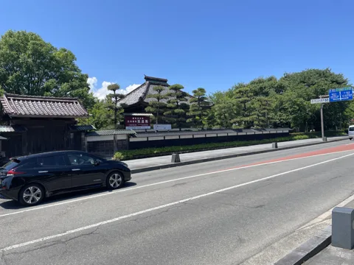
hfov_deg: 67.3
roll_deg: +1.2
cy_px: 132
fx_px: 266
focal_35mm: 26
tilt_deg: +3.6
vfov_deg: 53.1
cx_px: 177
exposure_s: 1/2174
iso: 32
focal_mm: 4.2
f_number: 1.6
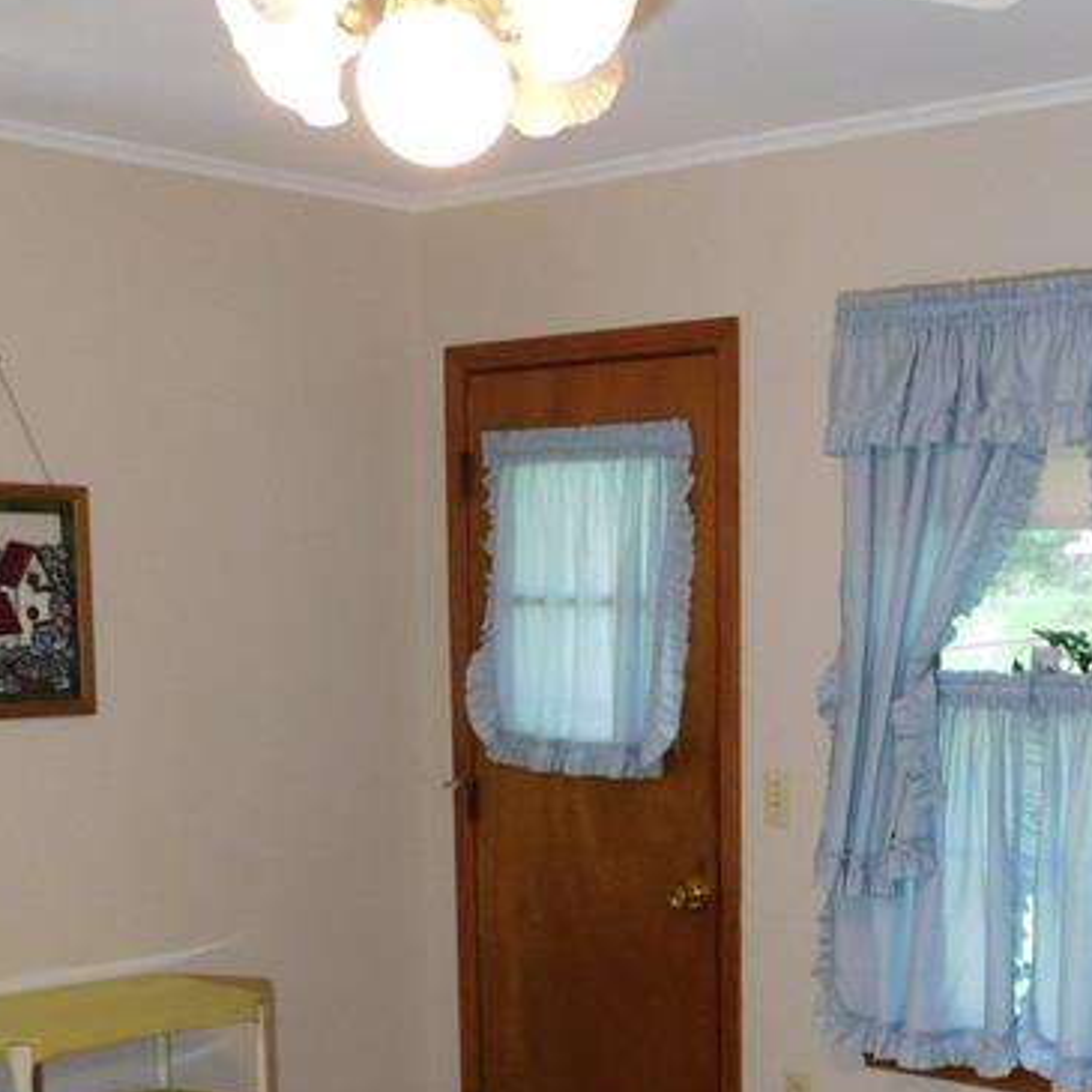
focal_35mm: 57
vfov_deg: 29.3
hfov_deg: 29.3
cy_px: 886
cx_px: 883
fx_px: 2034
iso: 200
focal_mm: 4
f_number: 3
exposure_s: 1/30
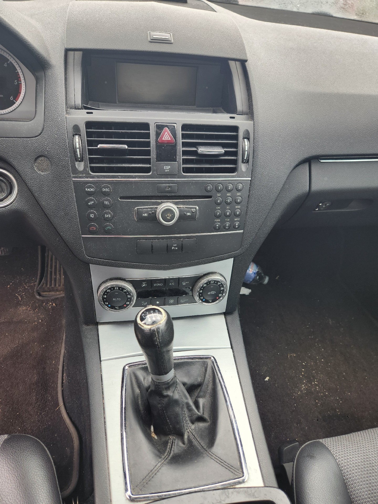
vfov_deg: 73.9
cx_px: 189
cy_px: 252
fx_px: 335
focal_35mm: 23
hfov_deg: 58.9
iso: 80
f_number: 1.8
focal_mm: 5.4
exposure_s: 1/182
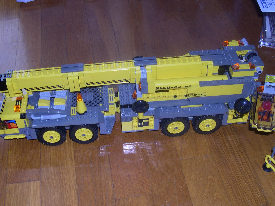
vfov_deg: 30.2
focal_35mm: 48
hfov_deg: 39.5
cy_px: 120
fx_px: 381
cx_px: 115
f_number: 7.6
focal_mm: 8
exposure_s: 1/30
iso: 100
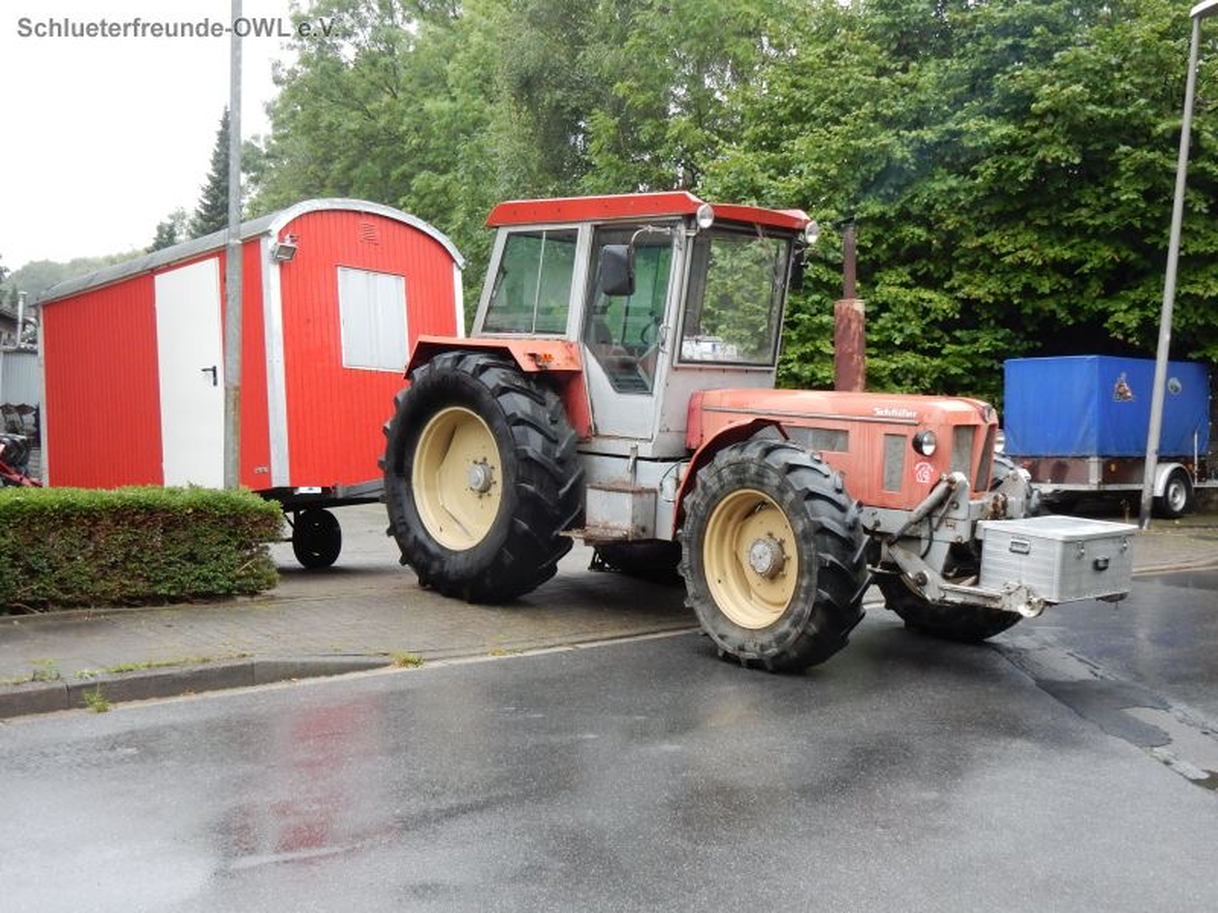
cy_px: 456
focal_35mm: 43
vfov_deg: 33.6
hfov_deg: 43.9
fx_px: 1513
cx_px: 609
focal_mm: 7.6
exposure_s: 1/30
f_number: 4.2
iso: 360
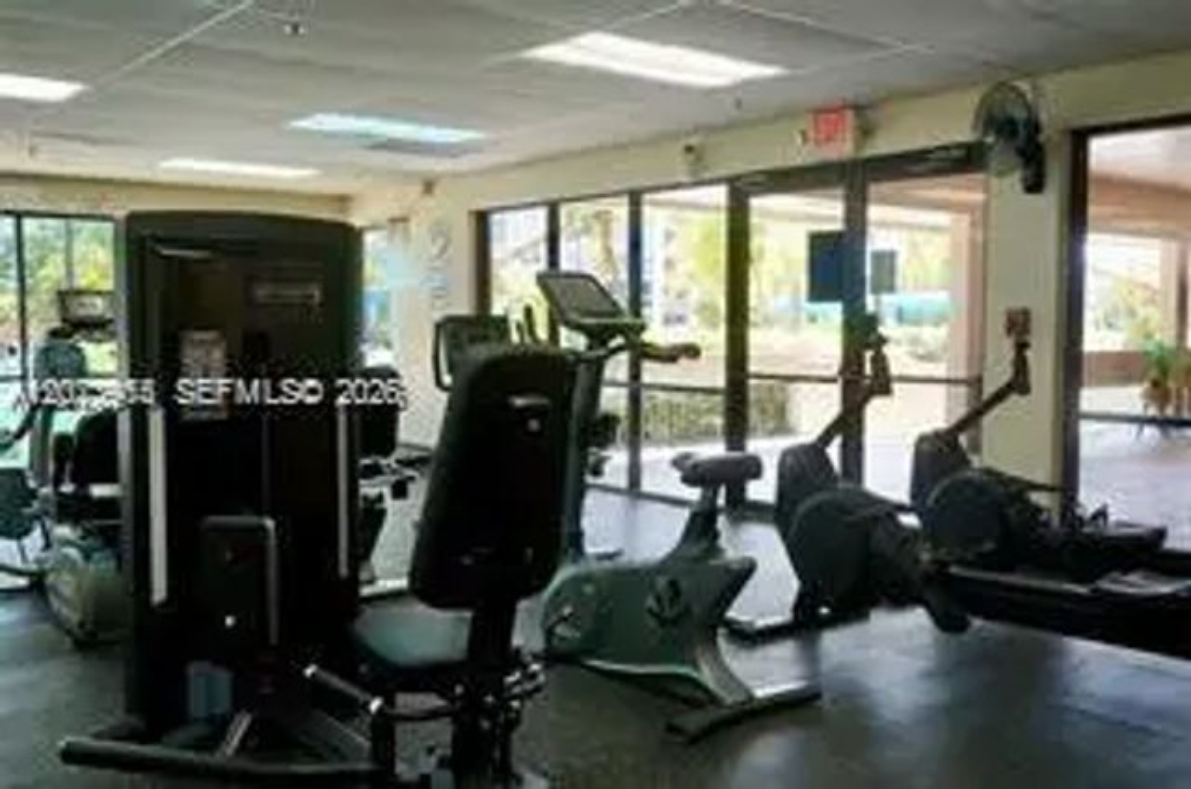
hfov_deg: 55.9
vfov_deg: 38.7
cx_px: 596
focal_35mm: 34
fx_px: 1123
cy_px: 394
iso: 160
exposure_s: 1/60
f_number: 4
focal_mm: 34
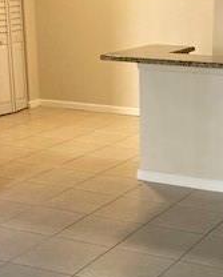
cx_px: 159
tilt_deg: -14.3
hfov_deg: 18.2
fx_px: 691
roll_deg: +1.3
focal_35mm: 84
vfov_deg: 22.6
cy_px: 180
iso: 125
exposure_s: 1/60
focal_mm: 3.99
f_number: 1.8
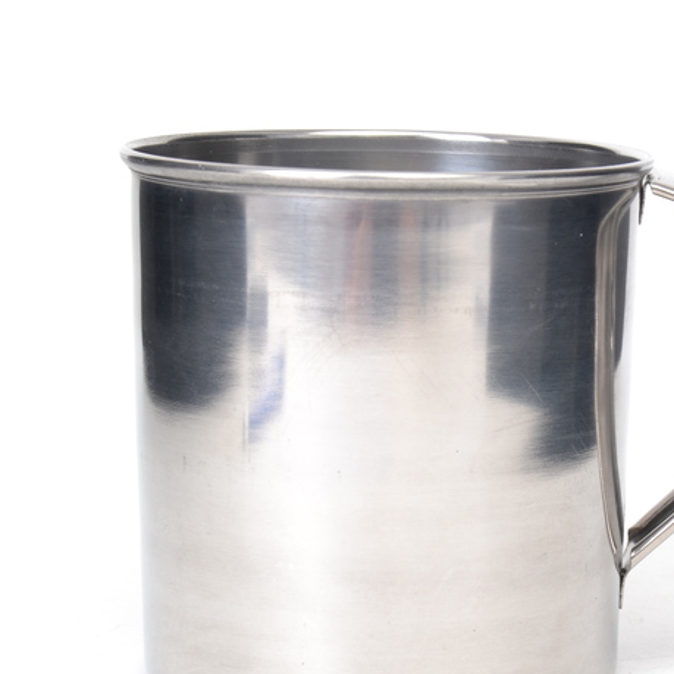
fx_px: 3062
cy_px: 412
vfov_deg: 12.6
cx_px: 512
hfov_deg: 12.5
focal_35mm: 139
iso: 200
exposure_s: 1/100
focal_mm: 50
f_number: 9
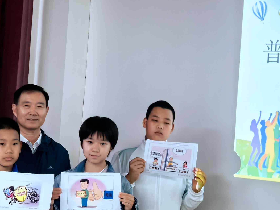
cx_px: 205
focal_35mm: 94
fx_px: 761
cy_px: 97
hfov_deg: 20.7
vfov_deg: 15.7
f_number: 4
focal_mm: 5.75
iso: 320
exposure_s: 1/60
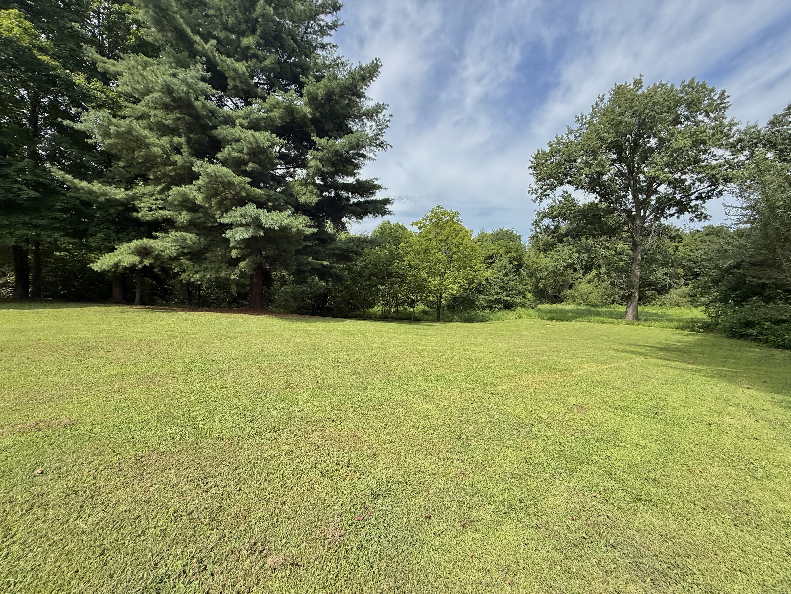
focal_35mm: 14
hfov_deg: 102.1
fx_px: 320
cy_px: 297
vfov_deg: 85.7
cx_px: 396
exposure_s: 1/1235
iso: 64
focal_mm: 2.22
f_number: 2.2
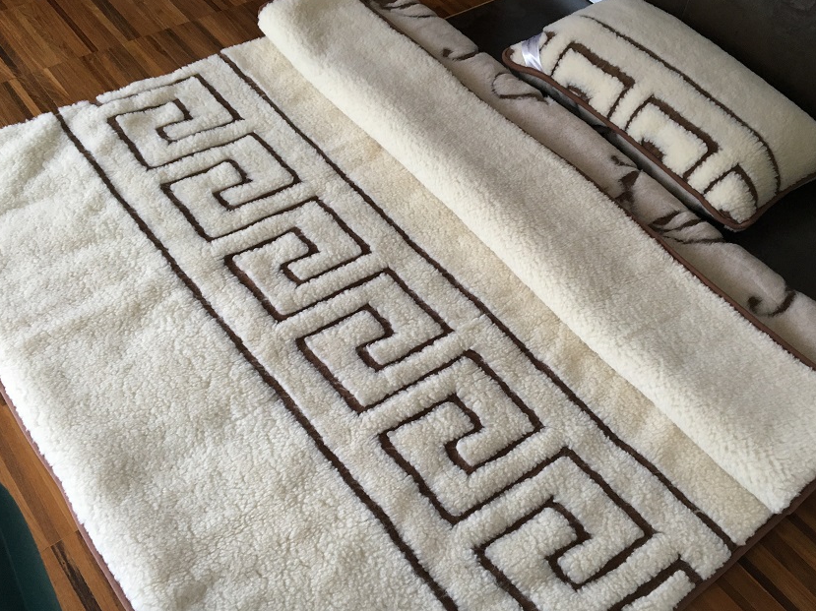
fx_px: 825
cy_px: 310
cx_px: 431
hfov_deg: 52.6
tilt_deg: -50.7
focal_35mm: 35
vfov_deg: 40.7
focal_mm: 4.15
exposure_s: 1/33
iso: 125
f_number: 2.2
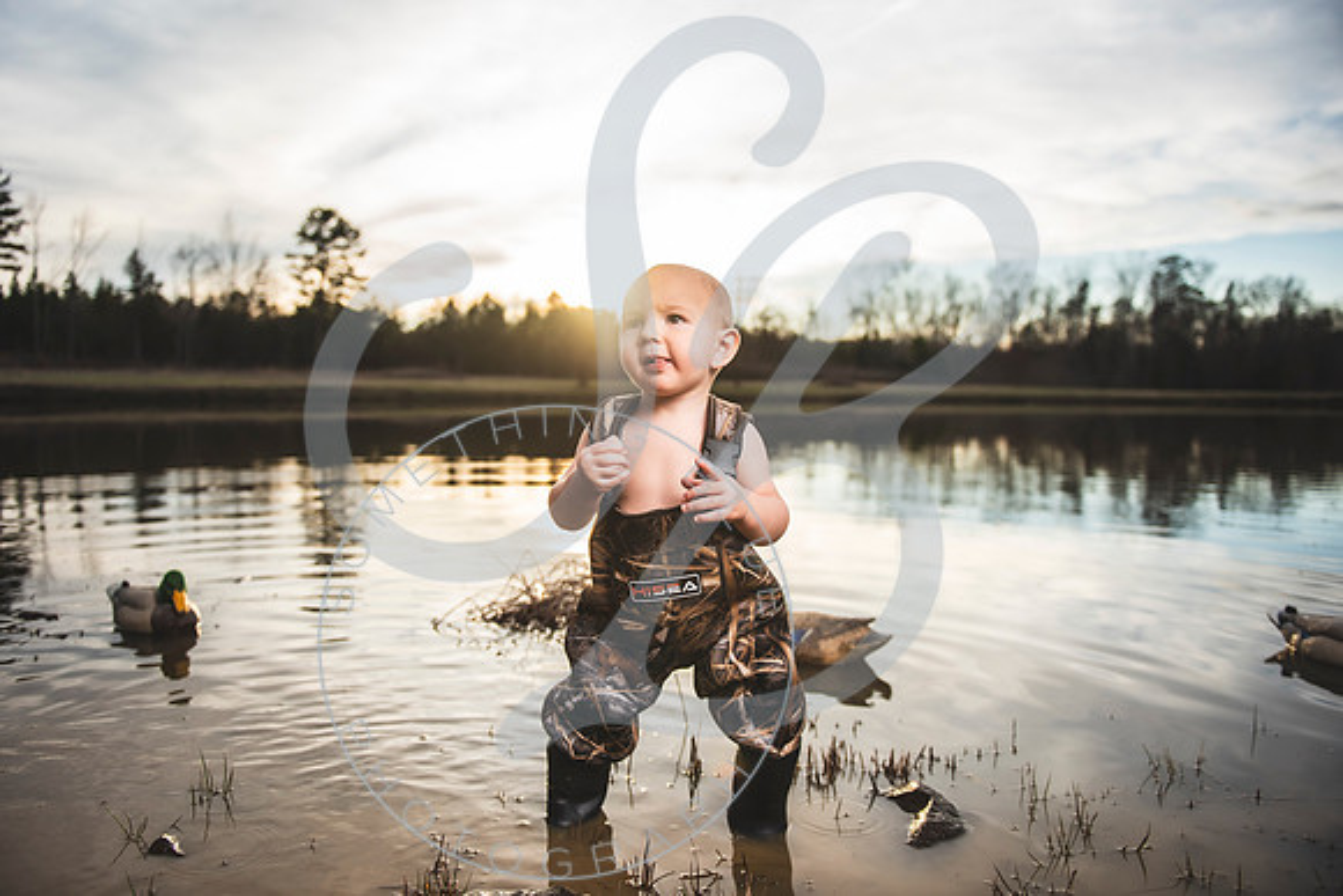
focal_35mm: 26
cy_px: 449
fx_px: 955
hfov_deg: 70.2
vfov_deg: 50.3
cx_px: 647
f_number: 2.8
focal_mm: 24
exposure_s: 1/1000
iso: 100
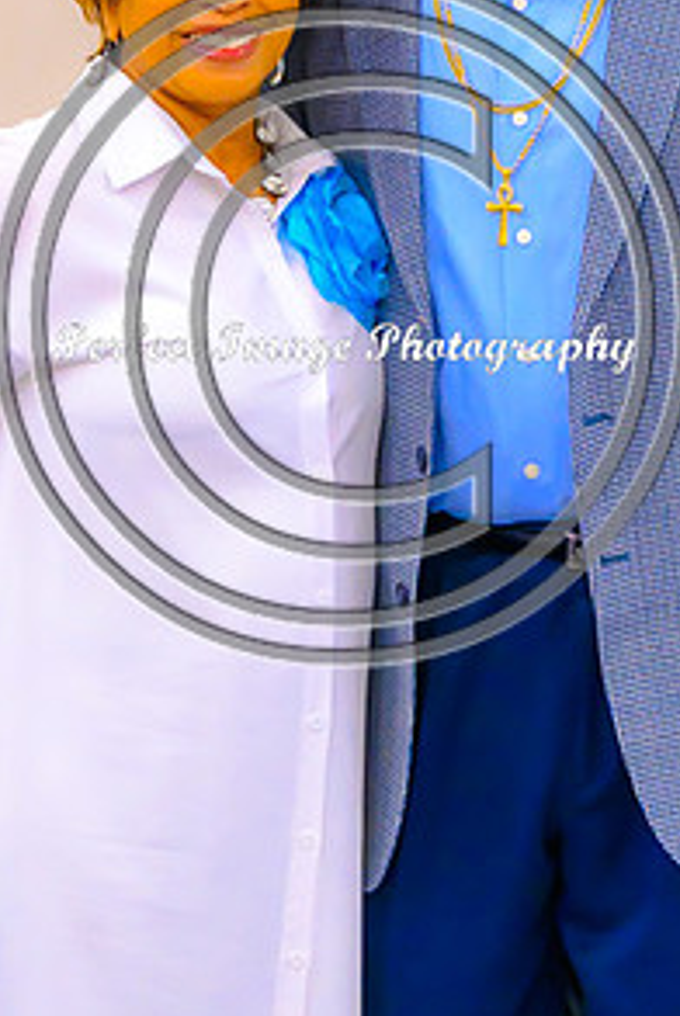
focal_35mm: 161
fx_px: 4551
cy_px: 343
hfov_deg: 8.5
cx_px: 340
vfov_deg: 12.7
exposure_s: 1/200
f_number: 2.8
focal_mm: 70
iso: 5000
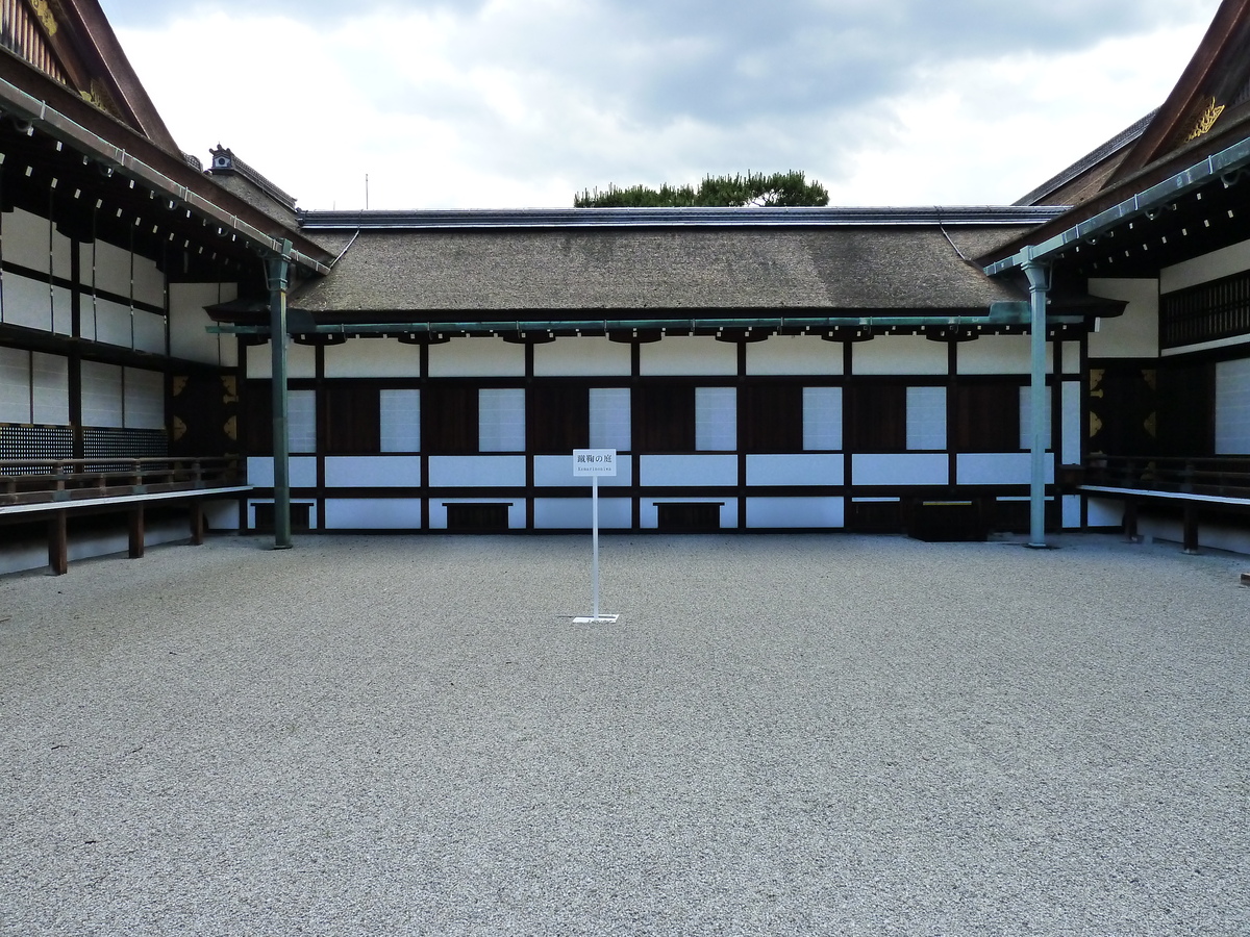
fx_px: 903
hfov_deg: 69.4
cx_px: 625
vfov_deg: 54.9
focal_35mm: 25
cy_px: 468
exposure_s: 1/250
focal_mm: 4.1
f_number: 4
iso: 200
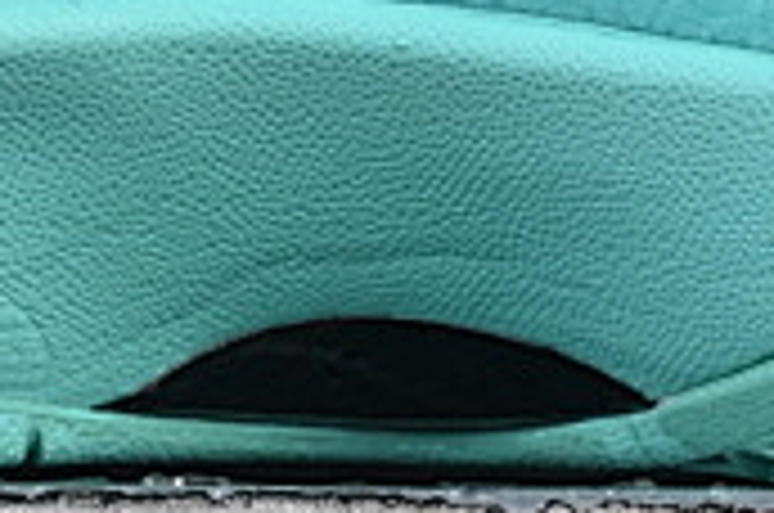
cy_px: -522
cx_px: 540
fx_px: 10129
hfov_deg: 4.4
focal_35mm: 472
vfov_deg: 2.9
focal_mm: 50
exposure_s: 1/80
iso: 160
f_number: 8
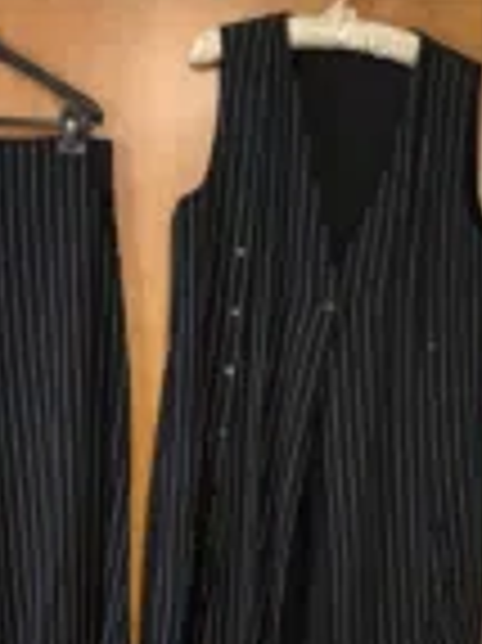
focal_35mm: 67
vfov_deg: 28.5
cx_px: 167
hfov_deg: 21.8
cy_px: 495
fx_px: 1246
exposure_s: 1/50
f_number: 1.78
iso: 500
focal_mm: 6.76
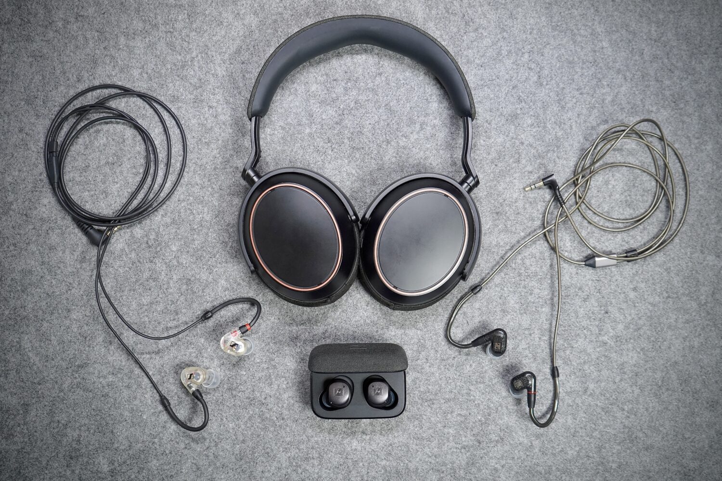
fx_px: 802
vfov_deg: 33.4
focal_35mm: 40
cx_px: 361
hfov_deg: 48.5
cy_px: 240
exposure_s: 1/60
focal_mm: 40
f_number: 5.6
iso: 1000
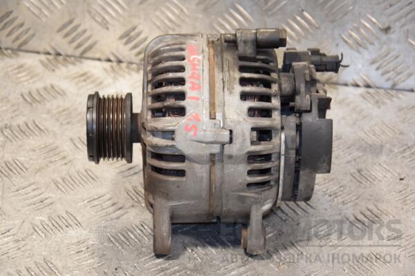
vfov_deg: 12.2
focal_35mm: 112
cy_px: 138
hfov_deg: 18.2
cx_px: 208
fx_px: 1297
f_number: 5.3
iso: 800
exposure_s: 1/100
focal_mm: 75
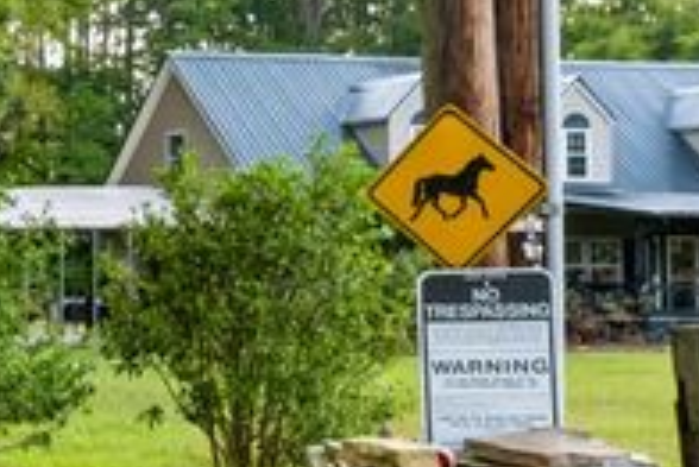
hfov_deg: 21.1
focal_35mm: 73
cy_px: 169
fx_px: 1418
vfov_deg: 18.7
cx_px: -478
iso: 160
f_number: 3.2
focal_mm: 14
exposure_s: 1/250
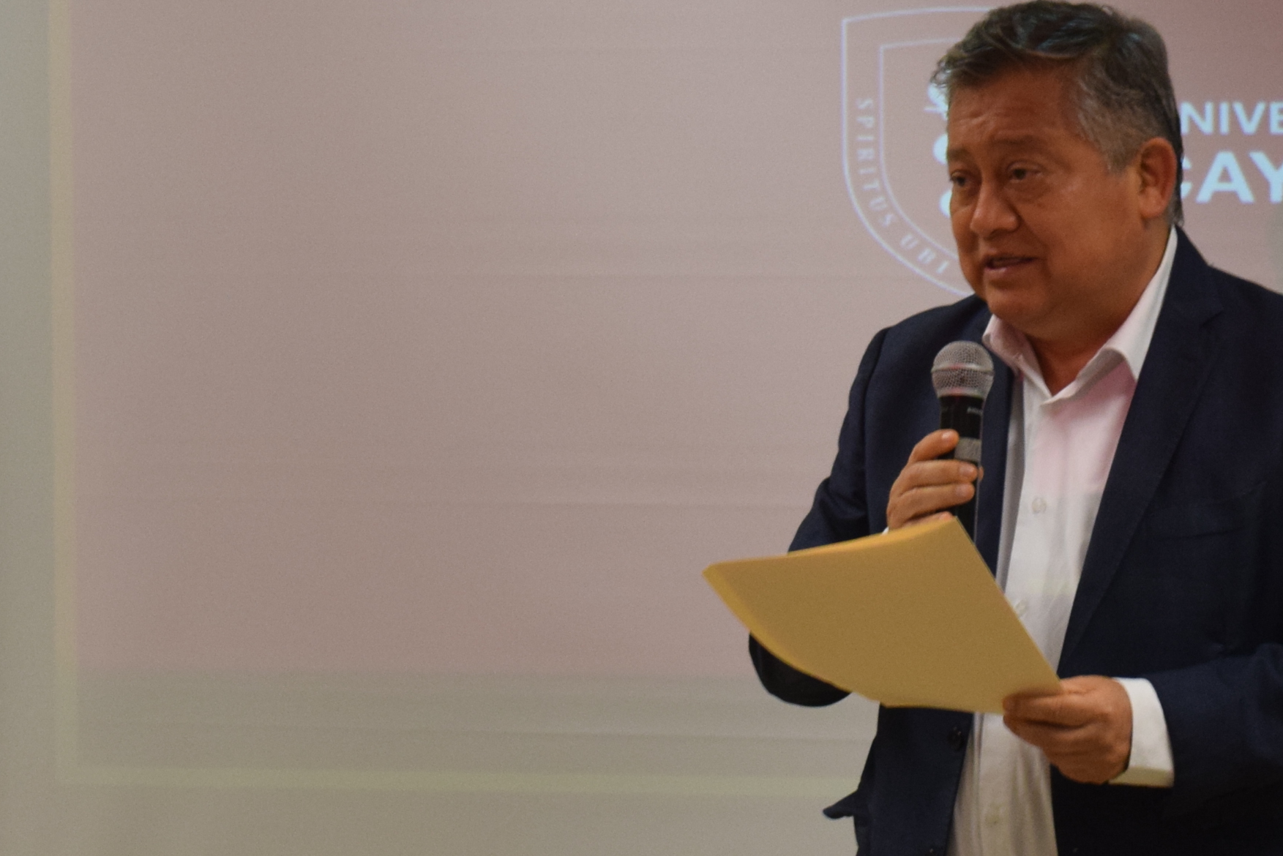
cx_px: 1034
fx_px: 10695
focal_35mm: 300
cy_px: 453
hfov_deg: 6.9
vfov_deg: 4.6
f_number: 4.8
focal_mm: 78
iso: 1000
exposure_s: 1/125
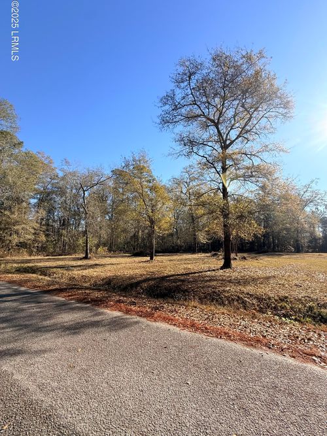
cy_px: 218
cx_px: 164
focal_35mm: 14
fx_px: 176
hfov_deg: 85.7
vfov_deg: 102.1
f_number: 2.2
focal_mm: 2.22
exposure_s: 1/1961
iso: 64
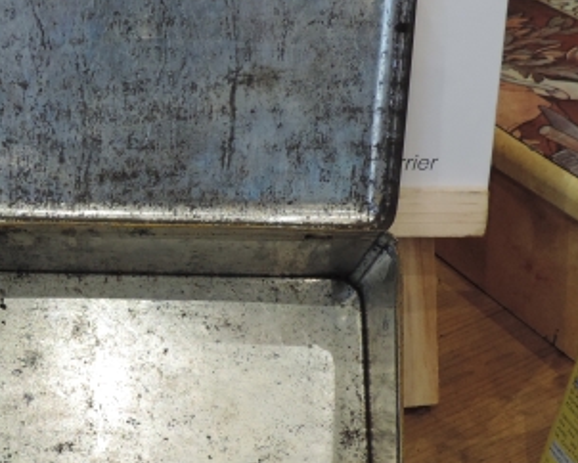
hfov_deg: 28.7
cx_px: 90
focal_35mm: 64
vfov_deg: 23.9
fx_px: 1096
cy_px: 264
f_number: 3.6
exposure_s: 1/40
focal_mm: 5.8
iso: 400
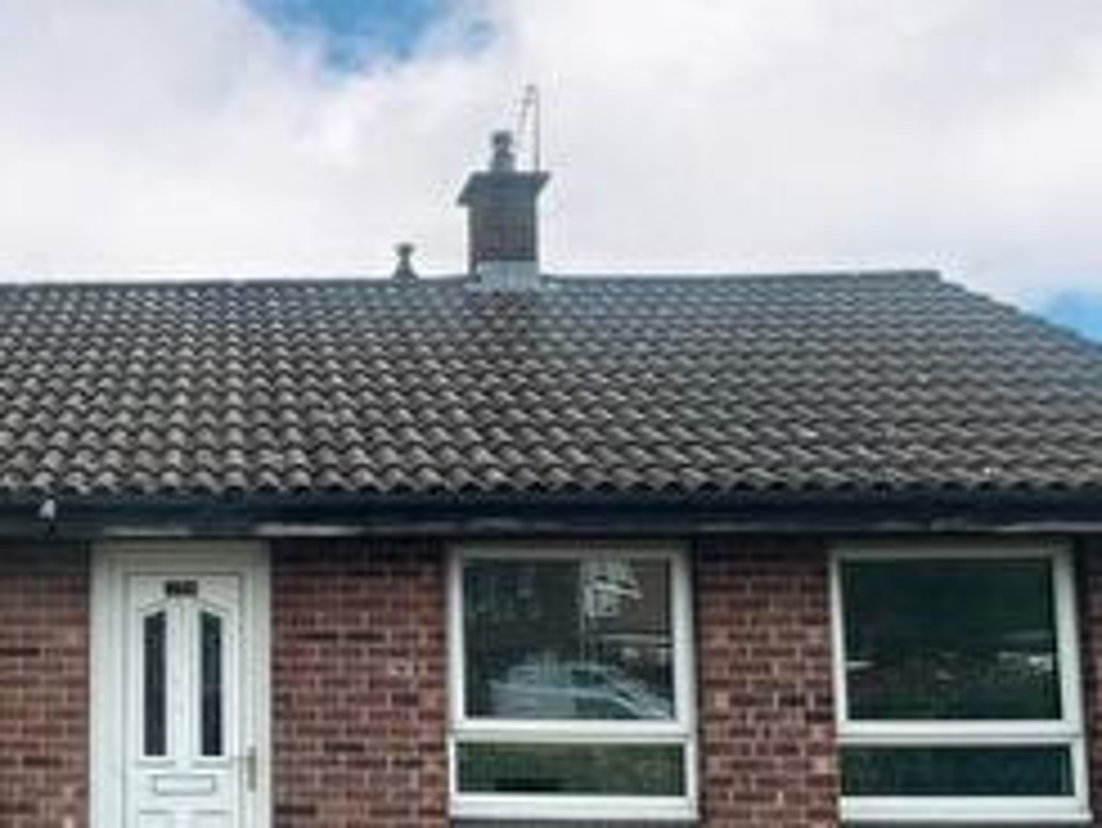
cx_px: 166
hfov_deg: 43.7
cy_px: 569
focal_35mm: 40
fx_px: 1274
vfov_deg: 35.5
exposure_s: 1/1435
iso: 50
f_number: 2.2
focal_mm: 2.22
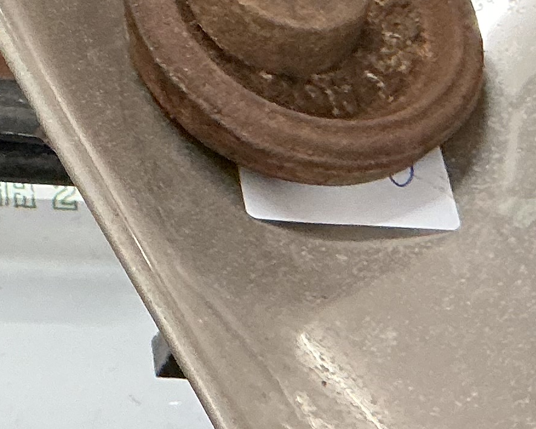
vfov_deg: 11.6
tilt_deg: -54.8
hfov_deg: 14.1
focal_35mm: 129
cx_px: -248
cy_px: -133
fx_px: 2046
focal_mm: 3
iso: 160
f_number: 1.8
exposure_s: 1/50
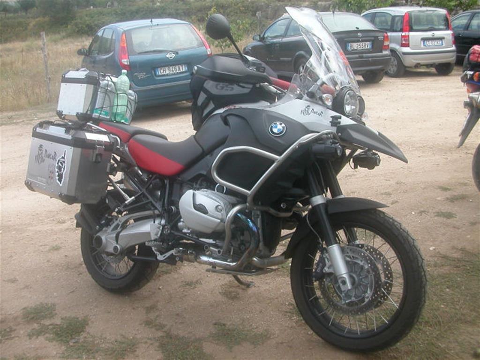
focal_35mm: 37
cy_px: 180
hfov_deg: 50.1
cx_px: 240
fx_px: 513
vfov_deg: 38.7
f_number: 2.7
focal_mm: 5.6
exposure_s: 1/334
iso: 100
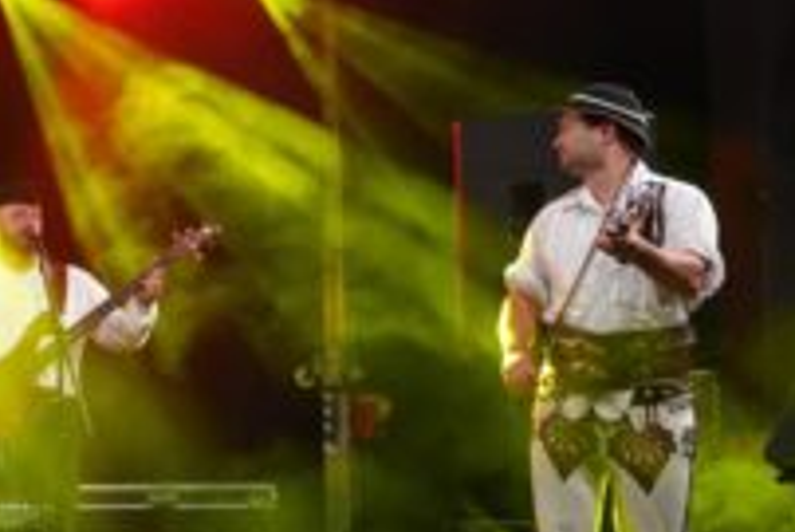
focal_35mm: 110
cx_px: -335
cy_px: 280
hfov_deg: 17.1
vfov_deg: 12.5
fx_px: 2431
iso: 10000
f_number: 4
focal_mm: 37
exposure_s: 1/250
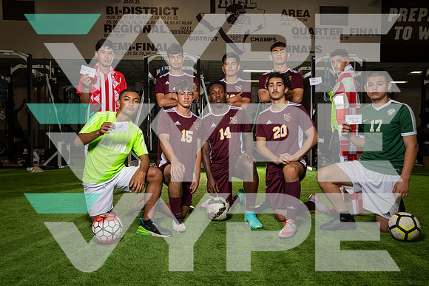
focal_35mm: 31
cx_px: 214
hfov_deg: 60.3
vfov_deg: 42.3
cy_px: 143
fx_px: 369
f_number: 8
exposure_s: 1/250
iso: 800
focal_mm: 31
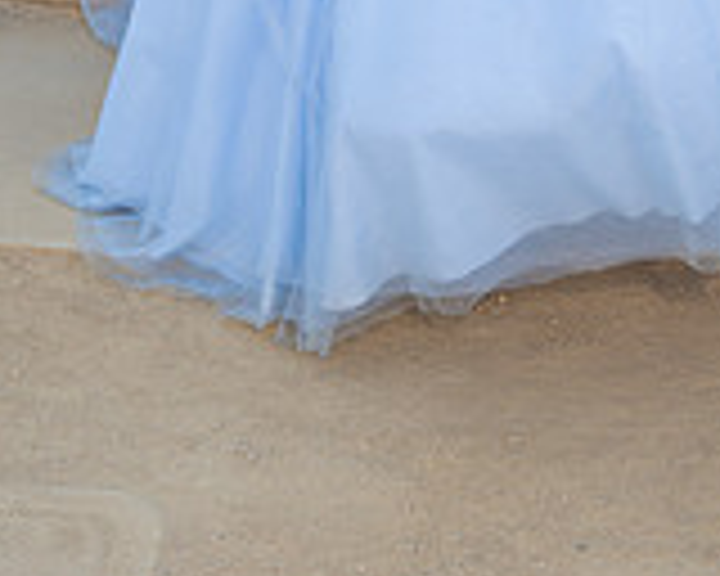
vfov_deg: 14.1
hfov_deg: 19.1
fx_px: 2131
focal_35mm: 100
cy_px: -364
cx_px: 526
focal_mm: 38
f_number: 4
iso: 200
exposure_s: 1/200
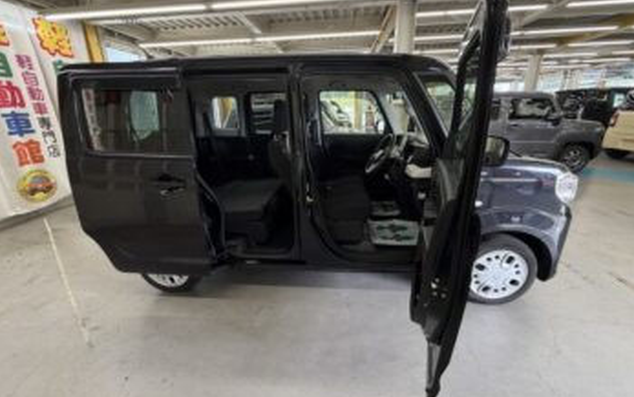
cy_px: 193
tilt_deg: -17.1
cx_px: 318
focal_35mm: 15
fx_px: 259
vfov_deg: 74.8
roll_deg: +1.7
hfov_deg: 101.5
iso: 160
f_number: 2.2
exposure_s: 1/50
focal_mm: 2.22
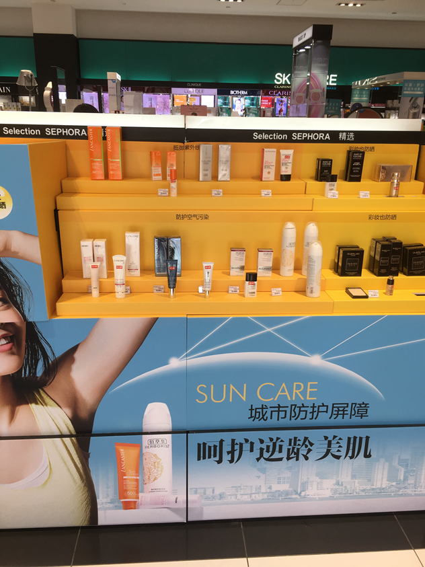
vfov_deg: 61.7
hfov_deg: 48.2
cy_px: 284
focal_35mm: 29
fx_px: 475
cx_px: 212
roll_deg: -1.9
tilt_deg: -16.2
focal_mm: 4.15
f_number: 2.2
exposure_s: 1/100
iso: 25
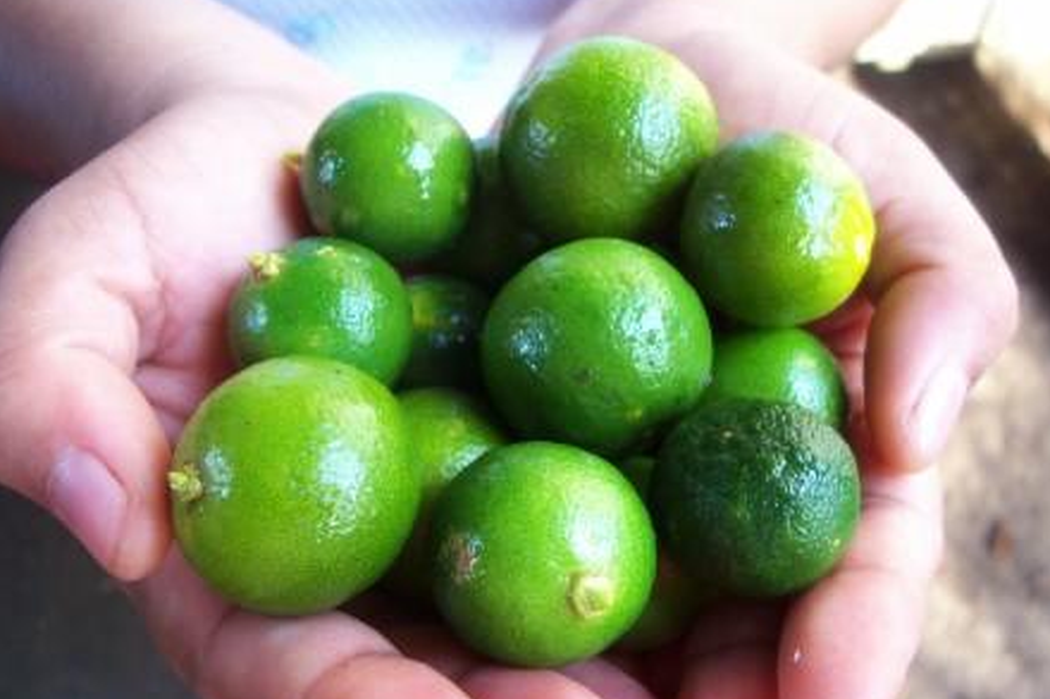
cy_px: 367
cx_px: 527
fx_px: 1050
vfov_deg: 36.8
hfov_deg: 53.1
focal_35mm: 36
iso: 148
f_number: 2.7
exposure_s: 1/32
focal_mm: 5.6
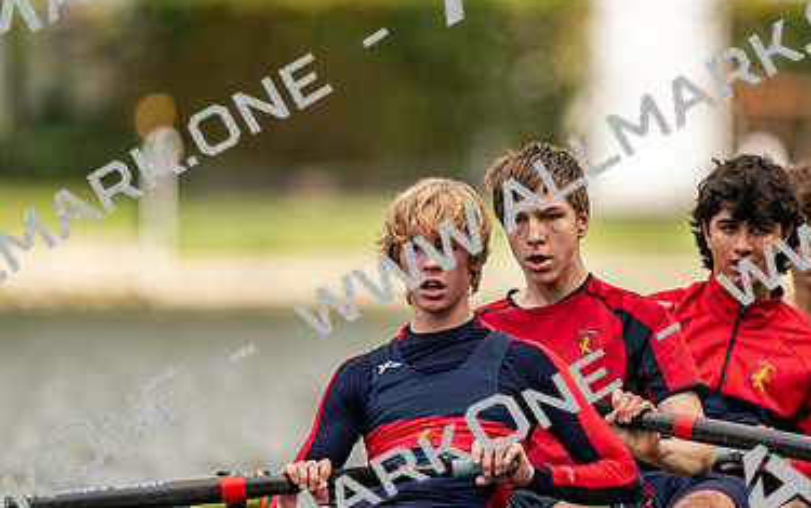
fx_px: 20902
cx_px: 558
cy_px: 343
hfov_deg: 2.2
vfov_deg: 1.4
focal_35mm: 945
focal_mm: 600
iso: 360
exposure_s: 1/2500
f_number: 4
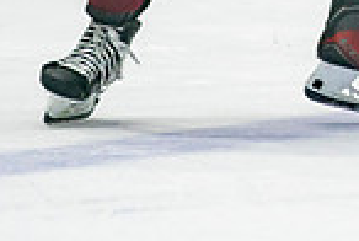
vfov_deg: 1.1
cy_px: -263
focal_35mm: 1277
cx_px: 521
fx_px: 12760
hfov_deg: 1.6
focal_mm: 200
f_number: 2.8
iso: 640
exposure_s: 1/640
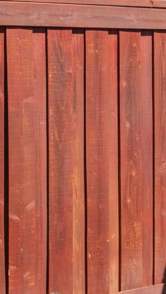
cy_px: 89
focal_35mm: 114
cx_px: 447
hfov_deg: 9.1
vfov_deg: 18.7
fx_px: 892
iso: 1600
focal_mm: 30
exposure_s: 1/1000
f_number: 8
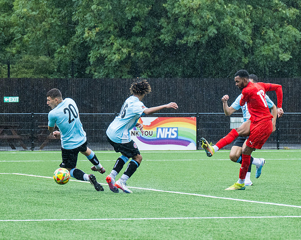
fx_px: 2164
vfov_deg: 6.4
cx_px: 229
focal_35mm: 243
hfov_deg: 7.9
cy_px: 101
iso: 1000
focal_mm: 99
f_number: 4
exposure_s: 1/1600
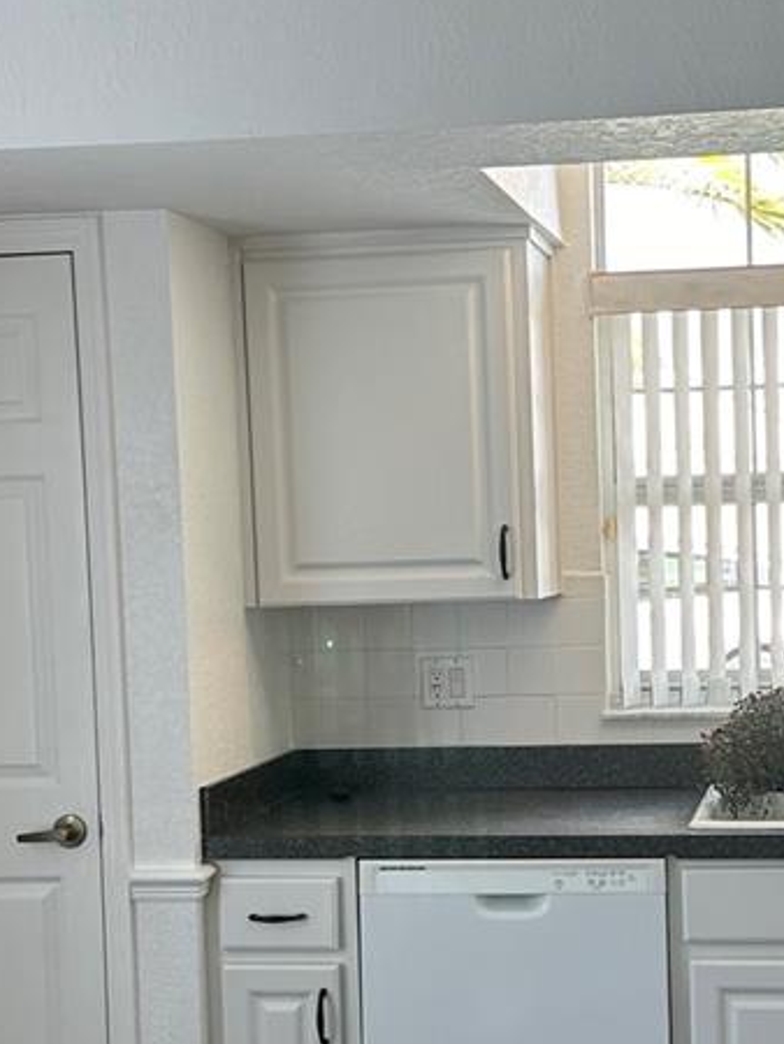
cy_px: 636
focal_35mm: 64
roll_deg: +0.8
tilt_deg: -2.5
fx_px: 1931
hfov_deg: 22.7
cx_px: 585
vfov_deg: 30.2
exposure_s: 1/121
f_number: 1.78
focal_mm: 6.86
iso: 80
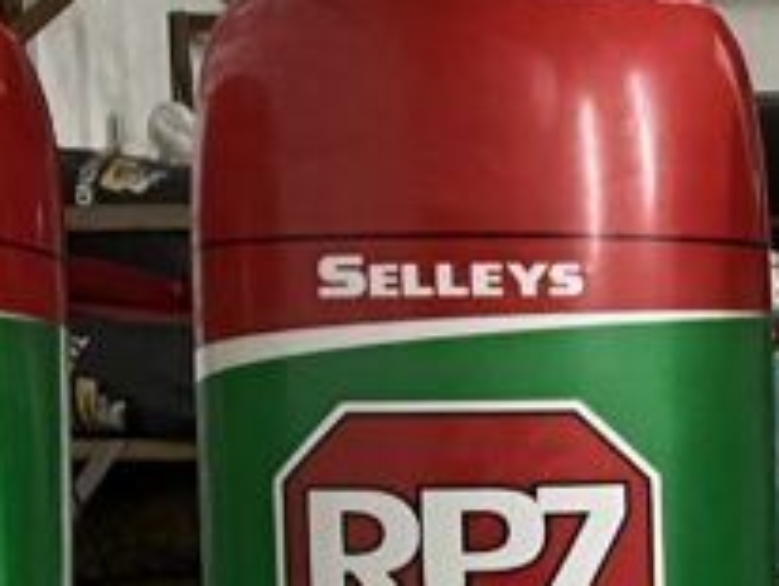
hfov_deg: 14.5
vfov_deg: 11.3
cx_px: 1074
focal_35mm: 129
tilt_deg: -6.3
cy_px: 654
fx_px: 2906
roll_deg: +0.5
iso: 500
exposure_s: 1/25
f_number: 1.6
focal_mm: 5.1
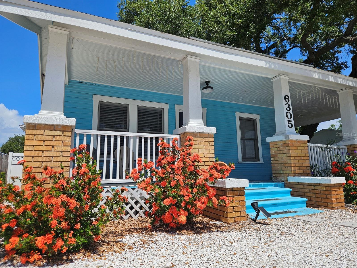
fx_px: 237
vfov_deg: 58.9
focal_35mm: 23
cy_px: 134
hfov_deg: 73.9
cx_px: 178
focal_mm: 5.4
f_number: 1.8
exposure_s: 1/2490
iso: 25
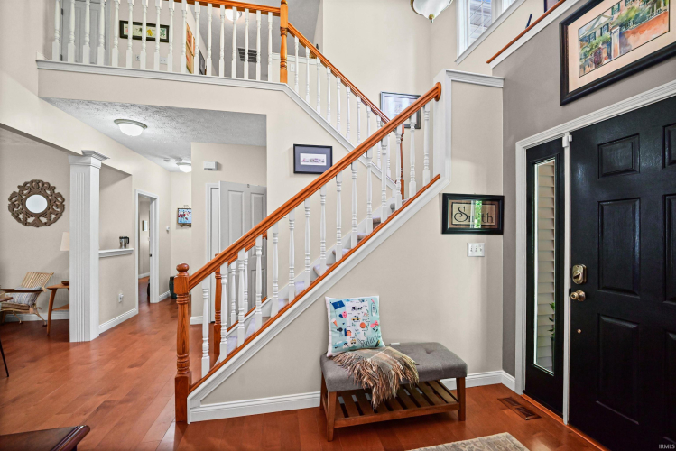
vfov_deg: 81.3
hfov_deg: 104.2
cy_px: 226
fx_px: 263
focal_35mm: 14
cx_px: 338
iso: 4000
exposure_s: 1/25
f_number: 6.3
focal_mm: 14
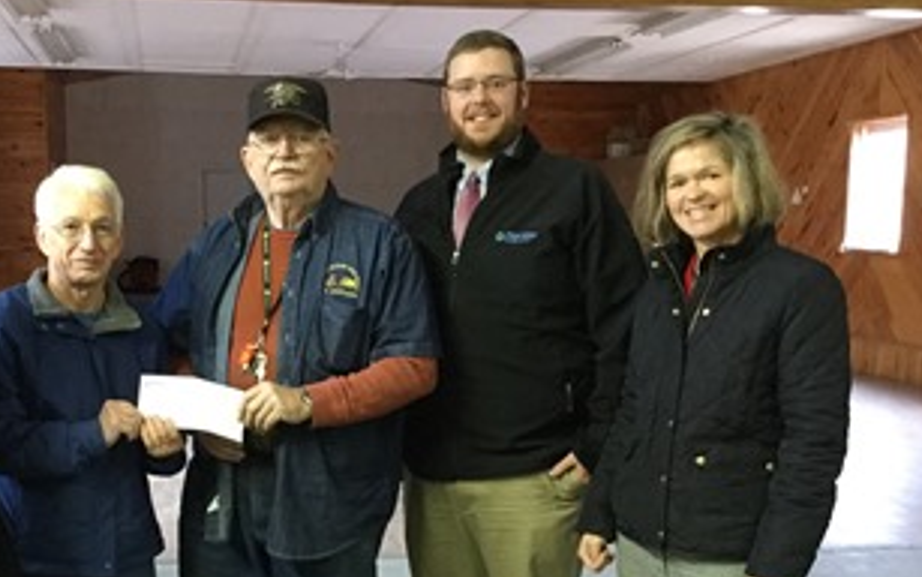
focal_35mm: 48
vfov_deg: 26.6
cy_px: 424
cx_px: 312
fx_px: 1206
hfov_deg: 41.3
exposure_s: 1/15
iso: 320
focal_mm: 3.3
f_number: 2.4
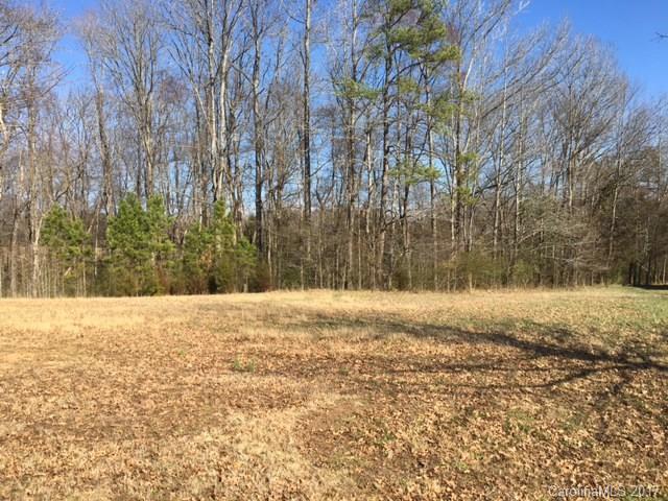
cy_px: 250
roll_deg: -0.1
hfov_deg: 61.7
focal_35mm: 29
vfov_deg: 48.2
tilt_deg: -5.0
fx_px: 560
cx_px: 334
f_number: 2.2
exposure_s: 1/1183
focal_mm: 4.15
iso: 25
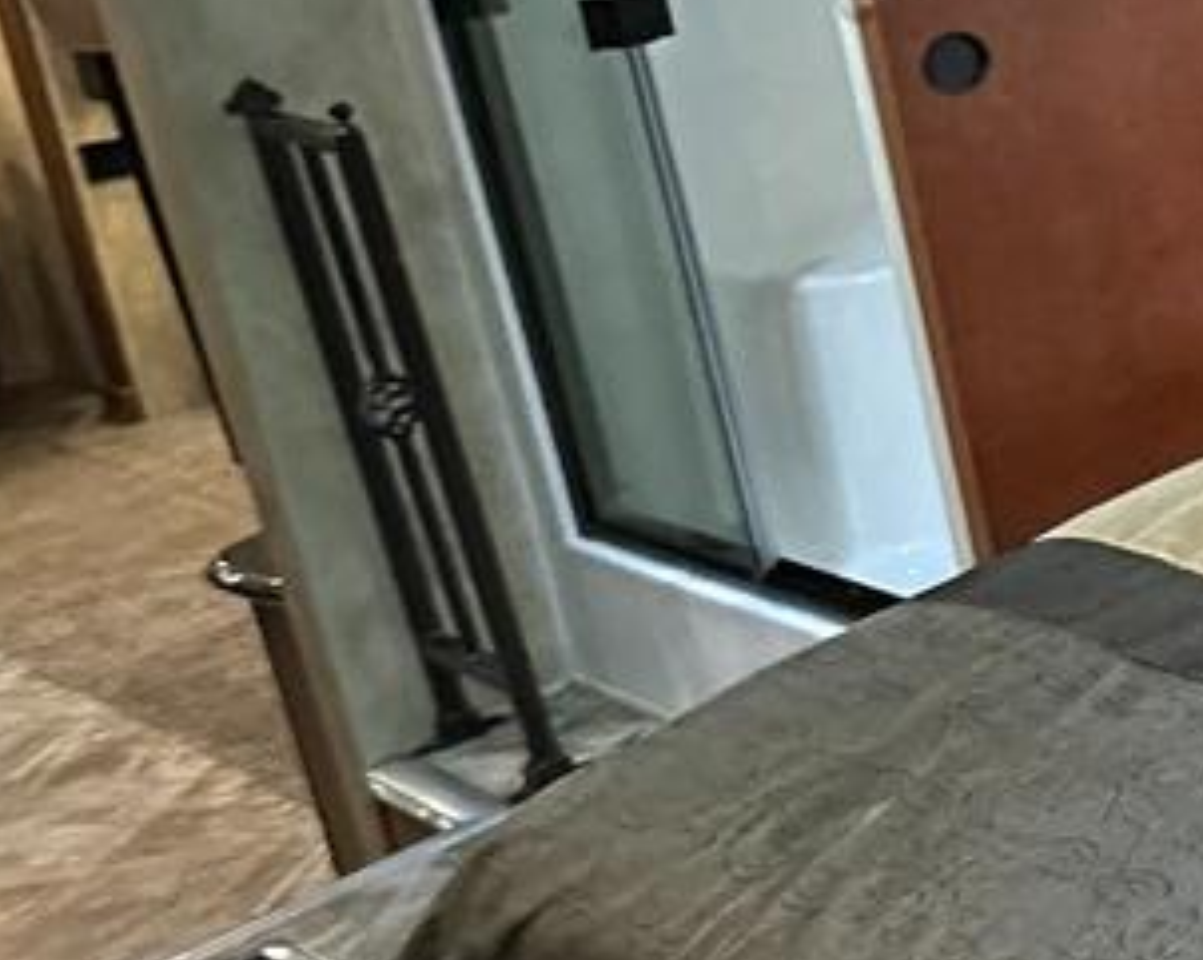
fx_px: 2063
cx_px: 2374
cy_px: -32
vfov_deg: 24.8
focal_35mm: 58
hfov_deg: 19.4
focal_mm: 2.22
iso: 1250
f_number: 2.2
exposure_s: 1/49
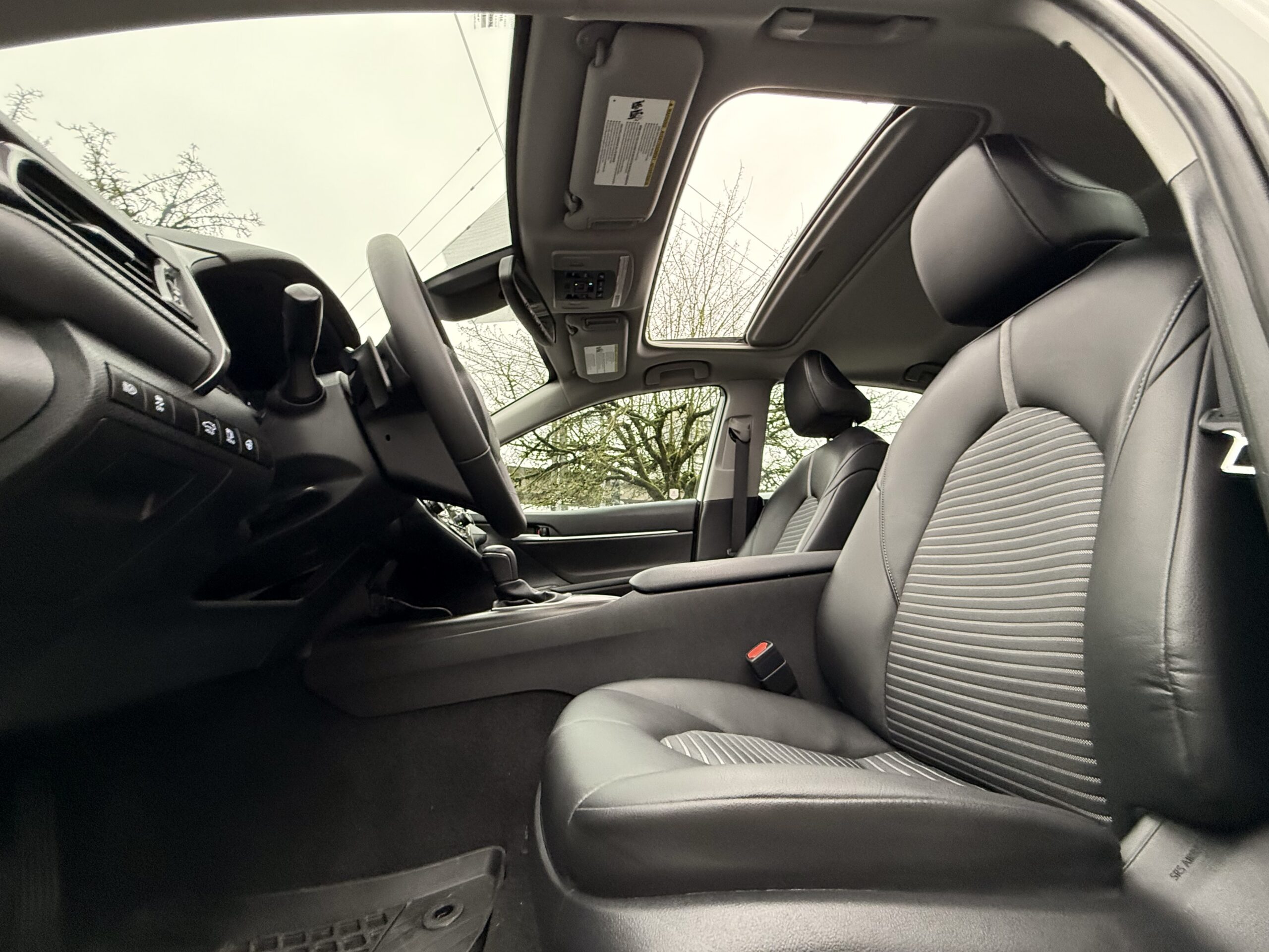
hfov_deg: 102.1
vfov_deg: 85.7
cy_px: 476
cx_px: 634
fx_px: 513
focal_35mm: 14
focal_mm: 2.22
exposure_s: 1/62
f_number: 2.2
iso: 320
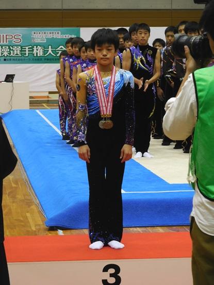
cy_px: 142
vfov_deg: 15.8
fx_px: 1030
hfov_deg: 11.9
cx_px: 107
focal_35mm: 125
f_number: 5
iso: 400
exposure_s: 1/50
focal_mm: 22.3
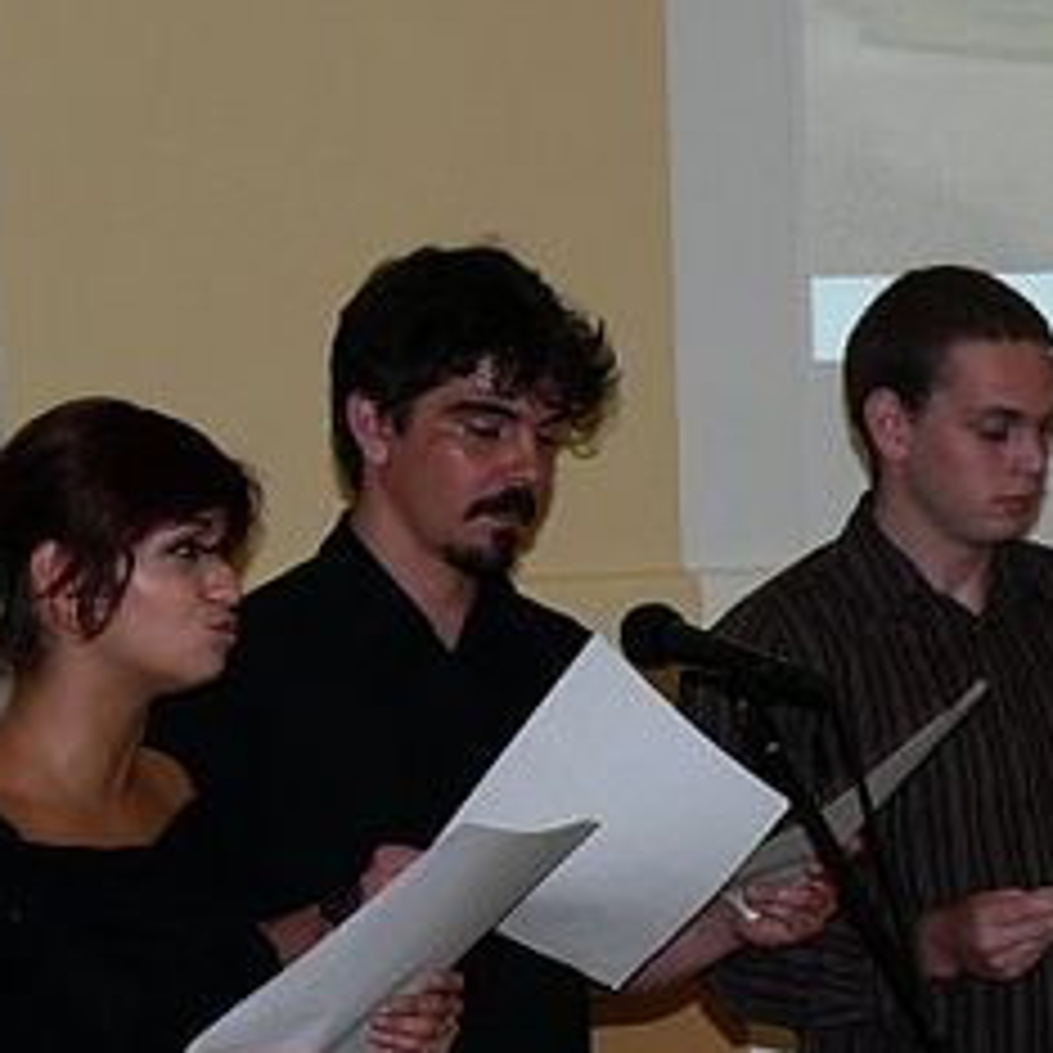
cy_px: 590
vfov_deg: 11.3
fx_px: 5300
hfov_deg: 11.3
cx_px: 572
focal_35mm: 154
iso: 200
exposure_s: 1/30
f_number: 3.2
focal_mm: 13.3
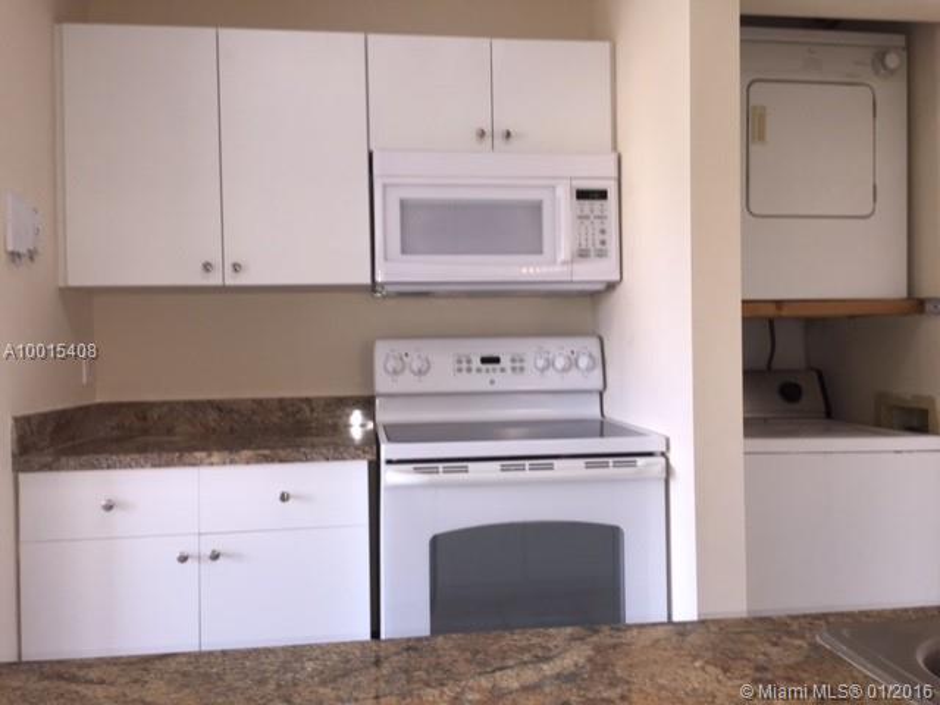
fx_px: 787
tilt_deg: -0.8
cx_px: 470
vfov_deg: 48.2
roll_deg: +0.0
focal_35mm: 29
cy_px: 352
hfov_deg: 61.7
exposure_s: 1/30
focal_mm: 4.15
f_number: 2.2
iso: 50
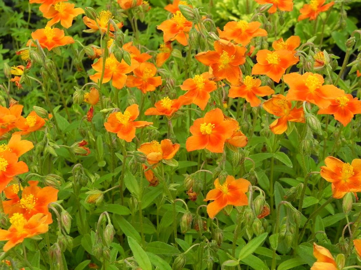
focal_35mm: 75
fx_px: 782
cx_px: 180
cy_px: 135
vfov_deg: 19.6
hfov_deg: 26.0
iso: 160
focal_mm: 13.4
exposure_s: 1/100
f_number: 7.1
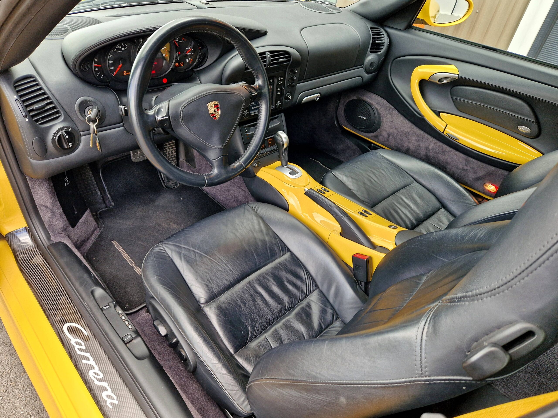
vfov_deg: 58.9
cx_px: 279
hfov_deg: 73.9
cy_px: 209
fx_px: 371
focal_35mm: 23
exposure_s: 1/180
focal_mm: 5.4
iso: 64
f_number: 1.8
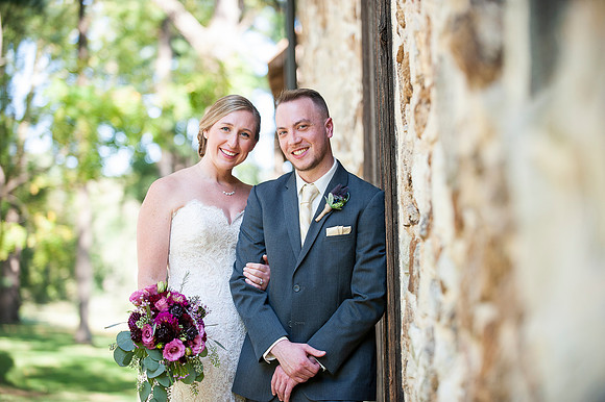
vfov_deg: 13.4
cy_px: 201
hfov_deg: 20.0
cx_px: 302
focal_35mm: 102
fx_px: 1713
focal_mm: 102
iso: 400
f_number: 2.8
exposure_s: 1/640
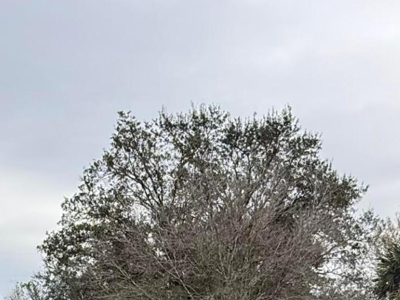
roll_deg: -0.5
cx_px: 183
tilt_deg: -5.3
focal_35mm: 56
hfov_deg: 34.3
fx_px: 647
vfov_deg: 22.5
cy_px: 418
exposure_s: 1/510
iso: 64
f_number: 2.2
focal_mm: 2.22
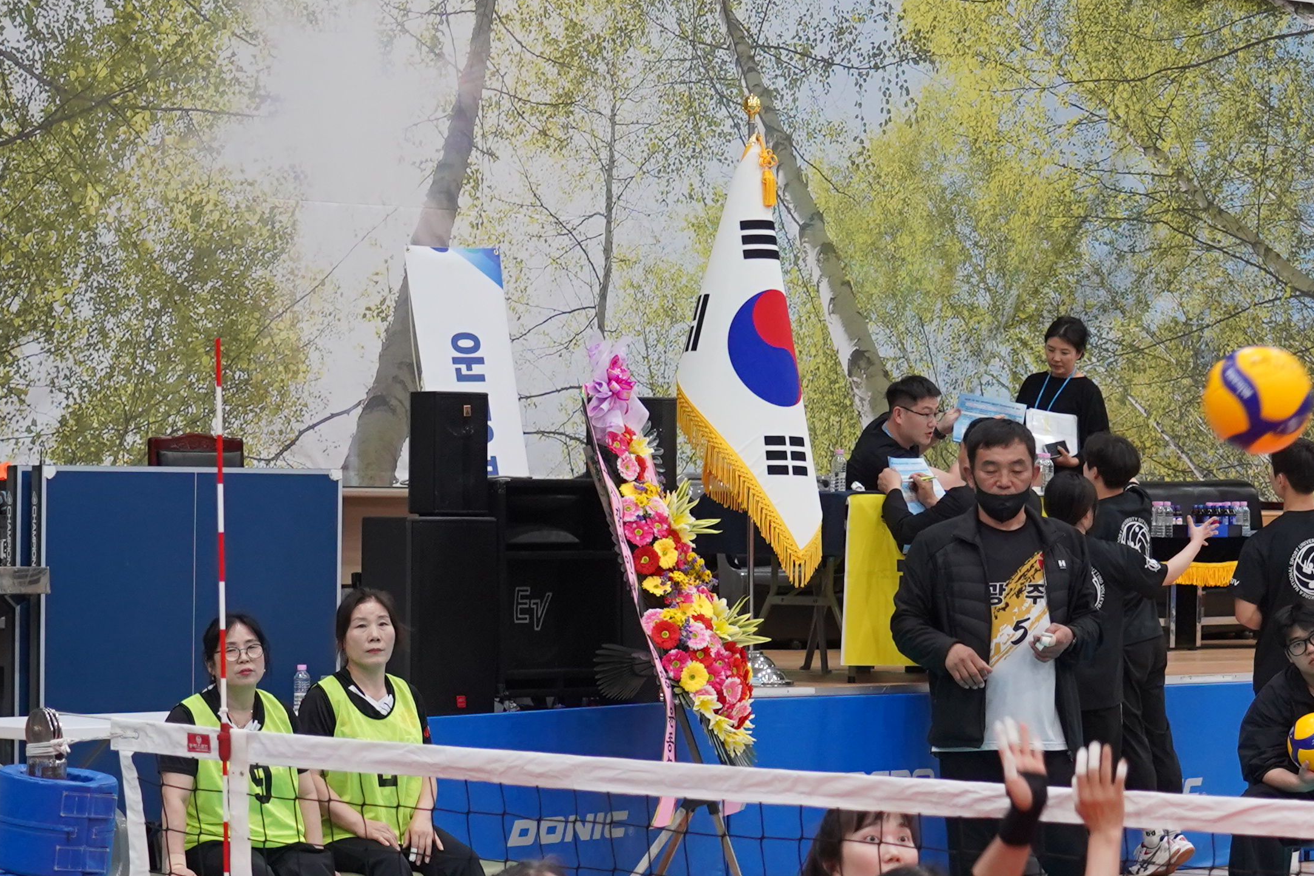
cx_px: 862
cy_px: 634
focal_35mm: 158
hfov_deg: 13.0
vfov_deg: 8.7
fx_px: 5766
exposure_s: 1/160
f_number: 4
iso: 1000
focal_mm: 57
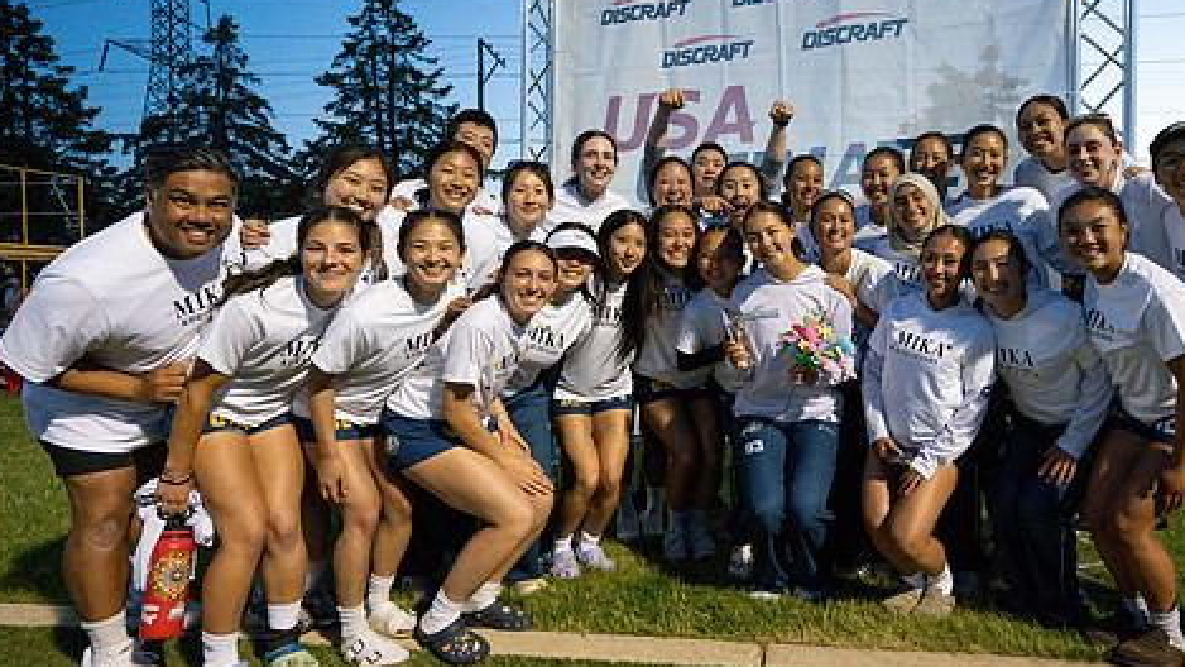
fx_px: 754
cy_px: 305
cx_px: 739
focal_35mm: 24
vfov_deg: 47.7
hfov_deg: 75.0
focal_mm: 16.5
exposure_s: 1/200
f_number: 5
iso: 6400
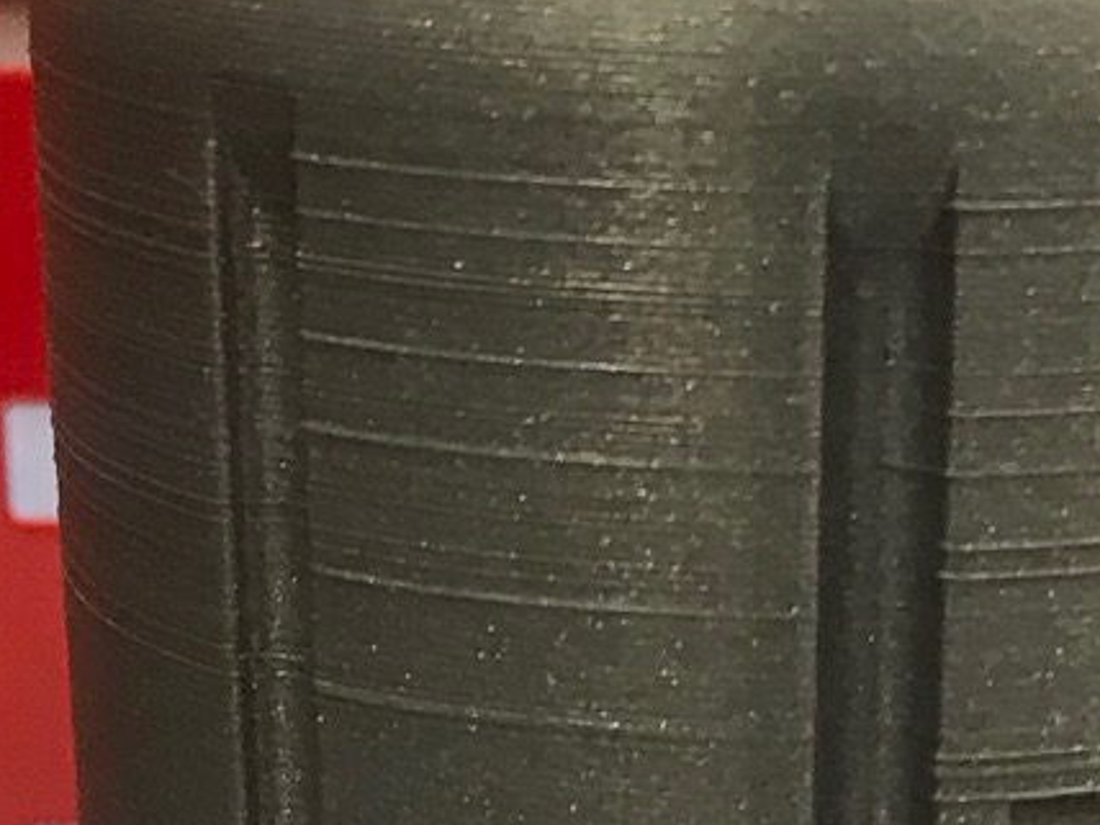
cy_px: 1539
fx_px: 4195
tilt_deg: -25.8
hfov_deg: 14.9
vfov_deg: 10.5
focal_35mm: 132
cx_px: 712
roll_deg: -0.9
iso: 40
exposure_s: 1/17
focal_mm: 3.99
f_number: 1.8
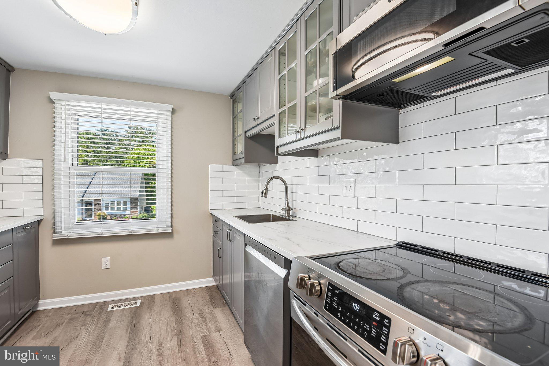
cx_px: 274
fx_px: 244
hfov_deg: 96.7
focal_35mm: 16
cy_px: 183
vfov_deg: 73.7
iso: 400
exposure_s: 1/30
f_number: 8
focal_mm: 16
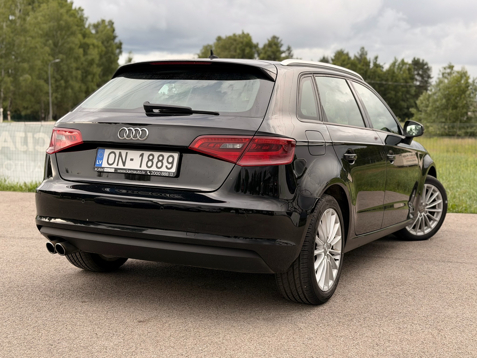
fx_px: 661
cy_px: 179
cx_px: 238
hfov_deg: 39.7
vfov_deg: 30.3
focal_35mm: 48
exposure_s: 1/687
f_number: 1.78
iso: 64
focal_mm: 6.76
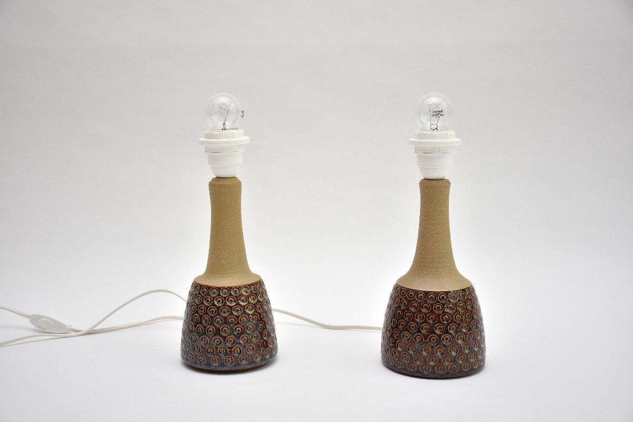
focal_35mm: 48
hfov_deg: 41.1
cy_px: 211
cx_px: 316
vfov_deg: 28.1
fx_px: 844
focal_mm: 32
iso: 450
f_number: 4
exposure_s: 1/160
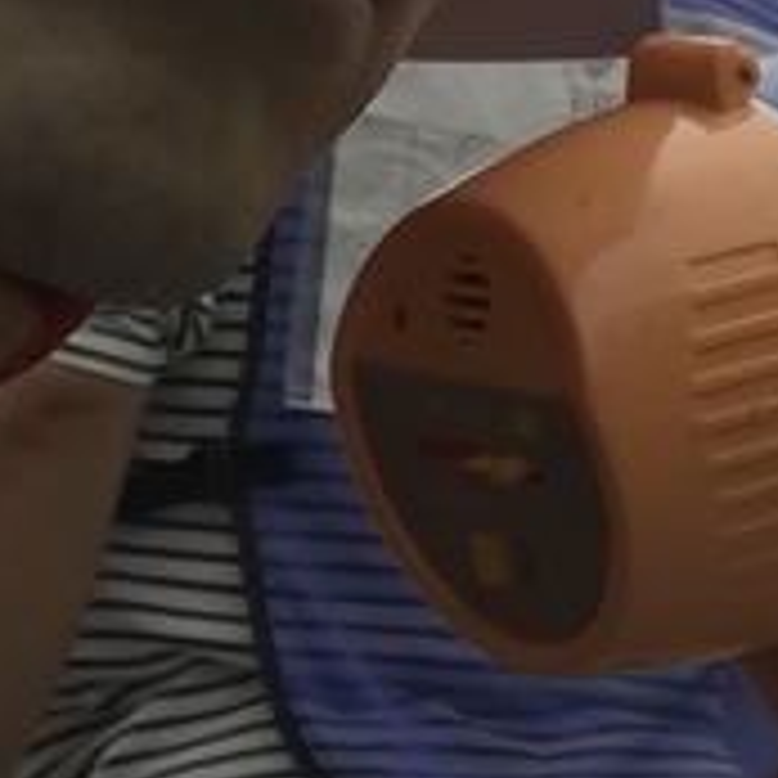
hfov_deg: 8.8
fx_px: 4984
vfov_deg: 8.6
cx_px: 971
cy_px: -657
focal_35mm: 196
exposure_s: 1/1025
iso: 25
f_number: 2.2
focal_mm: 2.87
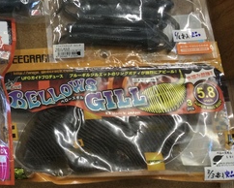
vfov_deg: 20.0
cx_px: -51
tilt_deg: -76.8
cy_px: 16
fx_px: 520
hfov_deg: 23.1
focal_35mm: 75
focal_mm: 3.3
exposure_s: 1/30
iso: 25
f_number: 2.4
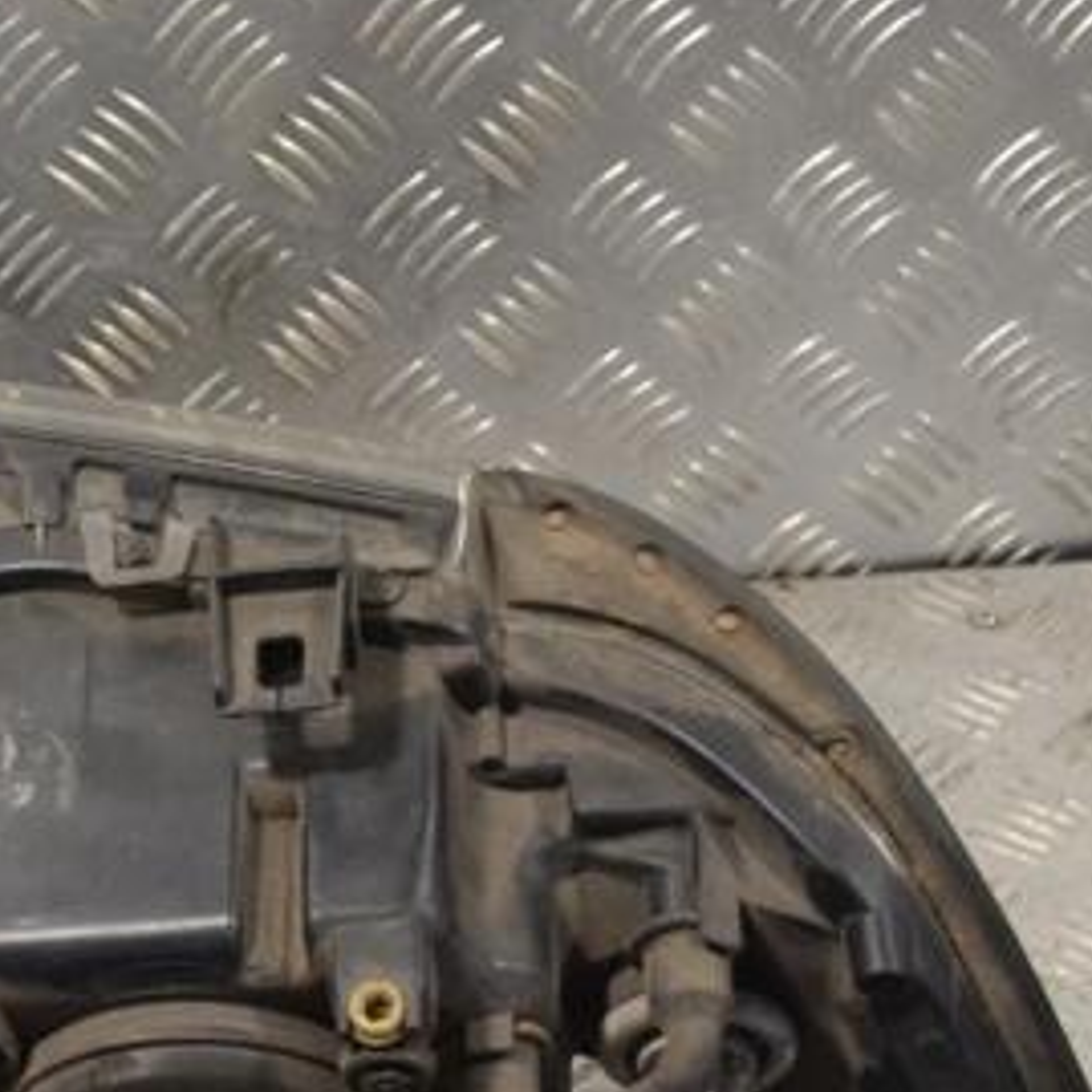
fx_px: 3248
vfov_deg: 19.0
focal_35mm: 91
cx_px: 69
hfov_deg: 18.7
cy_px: 767
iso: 3200
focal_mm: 32
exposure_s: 1/250
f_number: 8
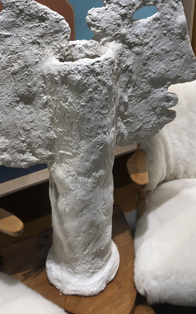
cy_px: 84
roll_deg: +2.8
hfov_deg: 25.3
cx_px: 88
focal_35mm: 51
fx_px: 436
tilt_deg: -25.7
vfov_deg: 38.7
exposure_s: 1/100
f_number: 1.8
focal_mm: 4
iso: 40
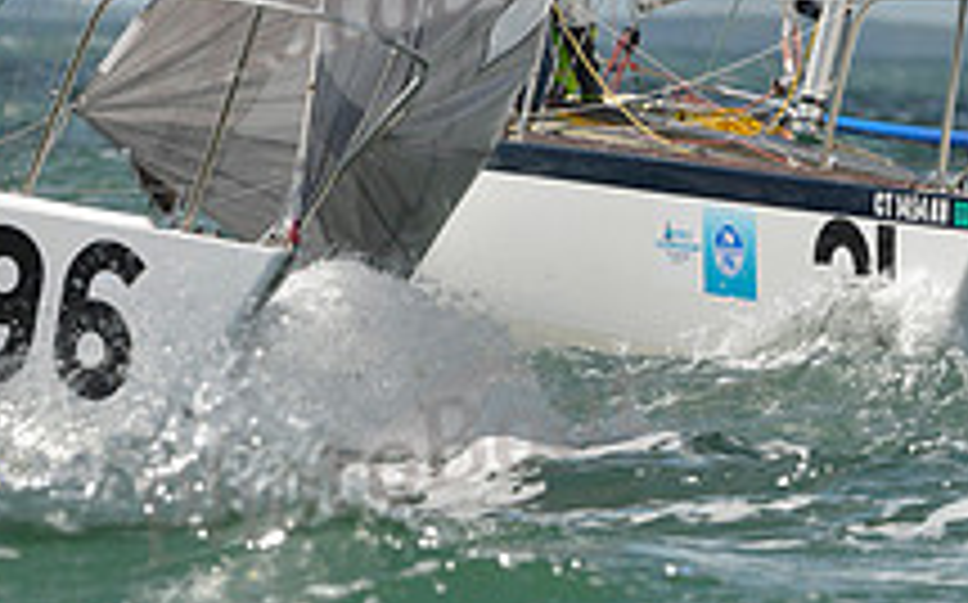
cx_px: -95
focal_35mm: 605
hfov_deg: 3.5
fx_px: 15948
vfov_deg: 2.2
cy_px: 281
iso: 200
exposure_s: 1/1250
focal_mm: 220
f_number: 7.1
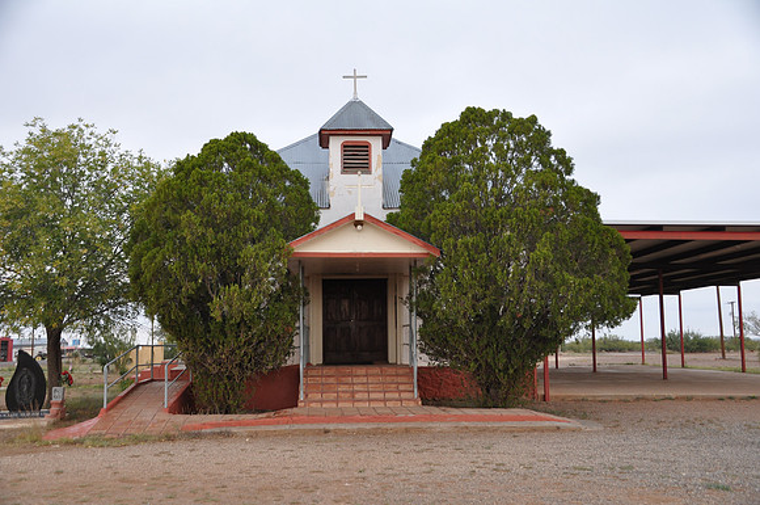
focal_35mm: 42
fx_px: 885
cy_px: 252
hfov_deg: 46.5
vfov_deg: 31.8
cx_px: 380
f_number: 5.6
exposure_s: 1/25
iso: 400
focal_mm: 28
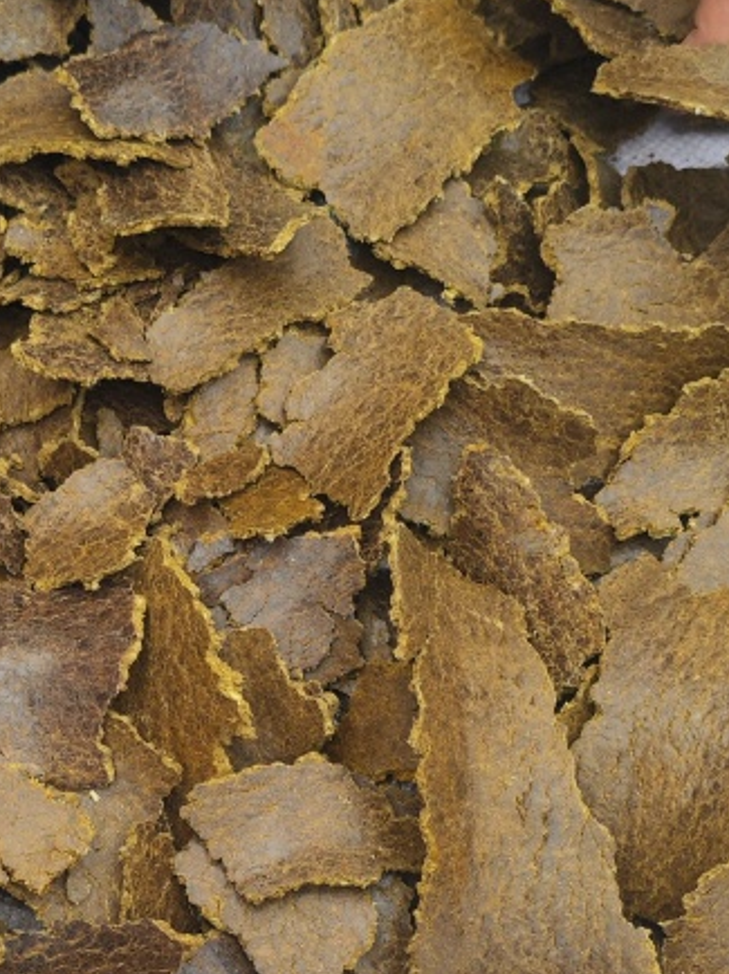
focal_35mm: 59
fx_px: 1658
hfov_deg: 24.7
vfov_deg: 32.4
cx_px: 233
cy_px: 668
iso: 50
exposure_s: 1/720
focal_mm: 6.92
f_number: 1.9
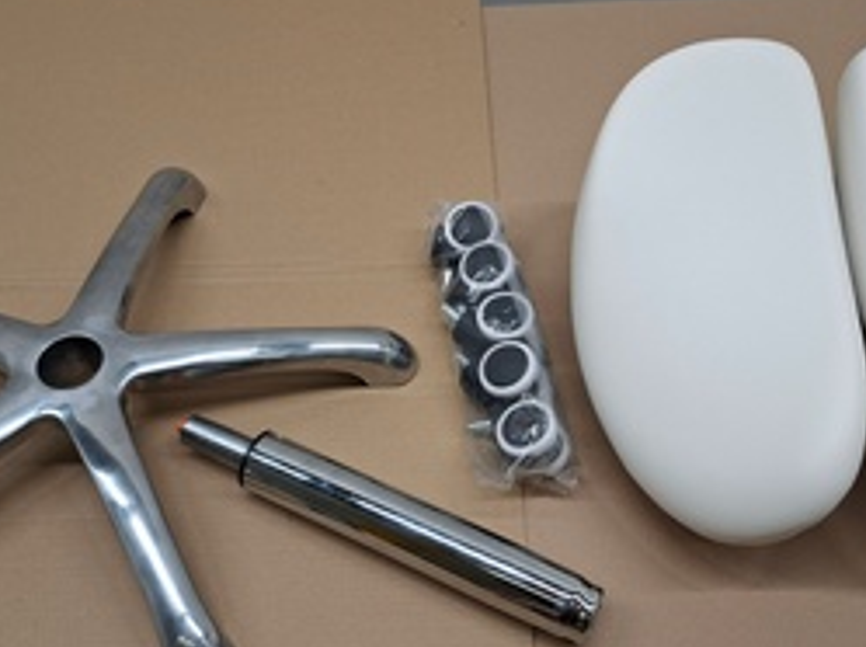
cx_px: 445
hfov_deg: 50.2
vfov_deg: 38.5
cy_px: 362
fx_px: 924
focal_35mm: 37
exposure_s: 1/100
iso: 100
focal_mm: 5.54
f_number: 1.8
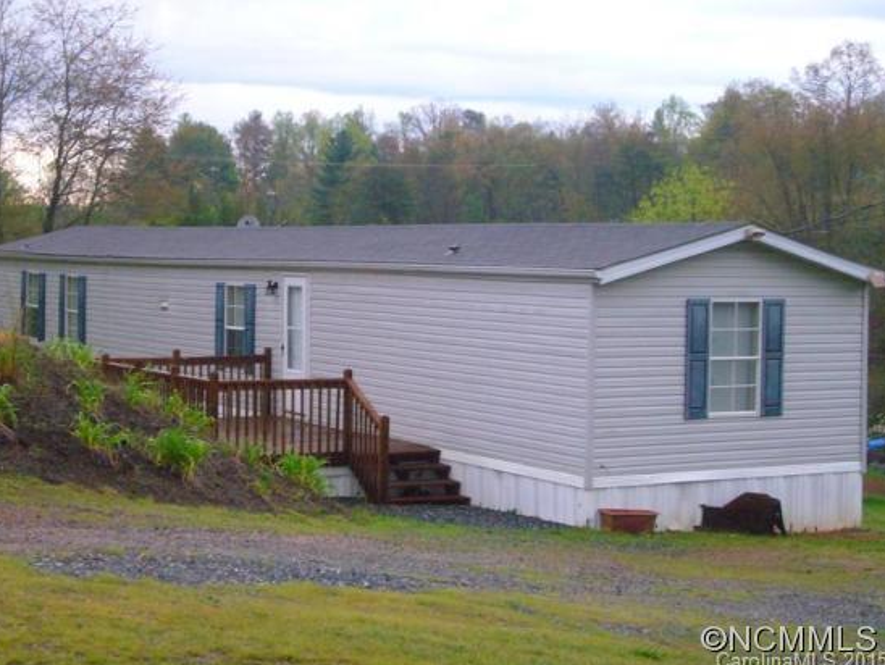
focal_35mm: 72
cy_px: 324
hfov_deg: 27.0
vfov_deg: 20.5
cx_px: 433
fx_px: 1842
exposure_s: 1/40
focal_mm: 11.2
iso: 250
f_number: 4.3
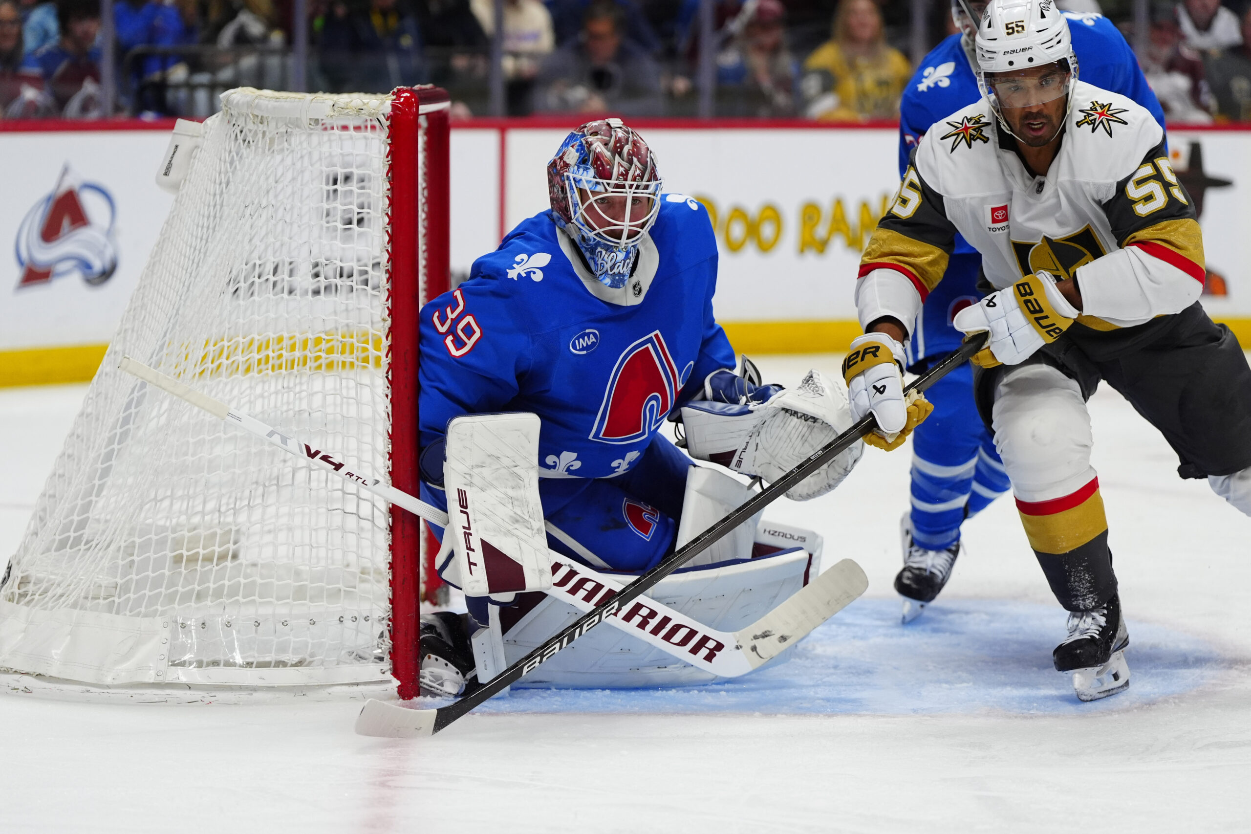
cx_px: 626
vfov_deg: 9.7
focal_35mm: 141
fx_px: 4899
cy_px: 417
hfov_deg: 14.6
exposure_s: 1/2500
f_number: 3.2
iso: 2500
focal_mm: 141
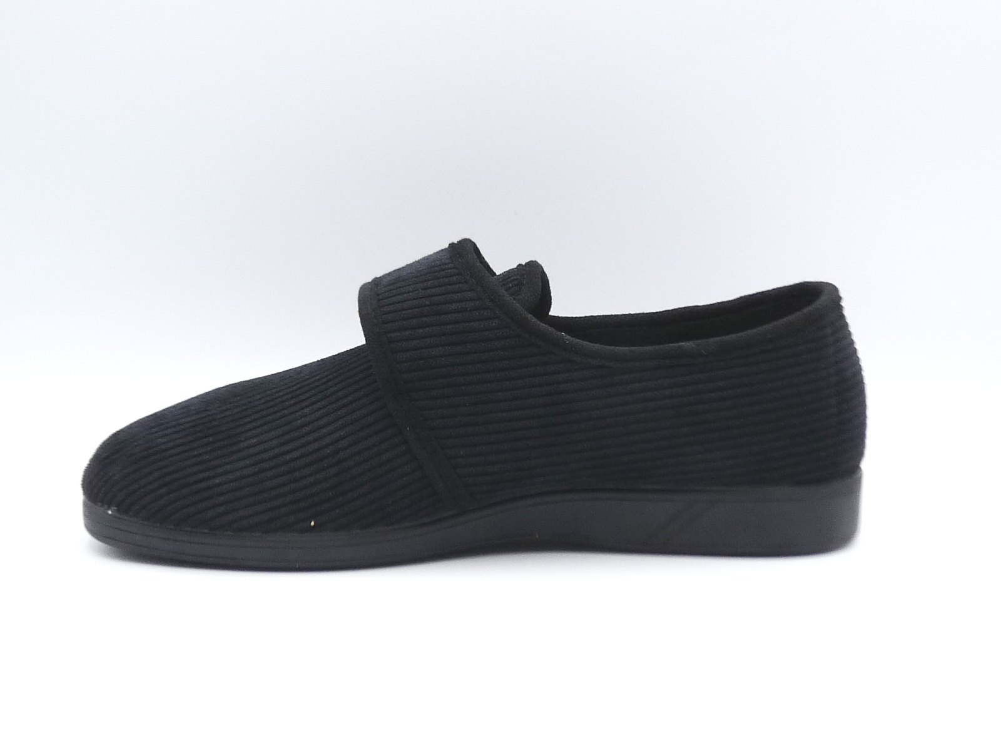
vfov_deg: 29.7
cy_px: 376
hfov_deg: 38.9
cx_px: 500
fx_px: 1417
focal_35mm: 49
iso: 100
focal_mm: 4.9
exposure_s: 1/100
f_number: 3.2
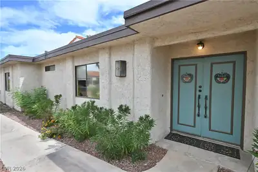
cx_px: 129
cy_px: 86
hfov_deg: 91.6
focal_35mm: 18
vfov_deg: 68.9
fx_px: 125
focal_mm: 17.5
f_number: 13
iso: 100
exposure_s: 1/60
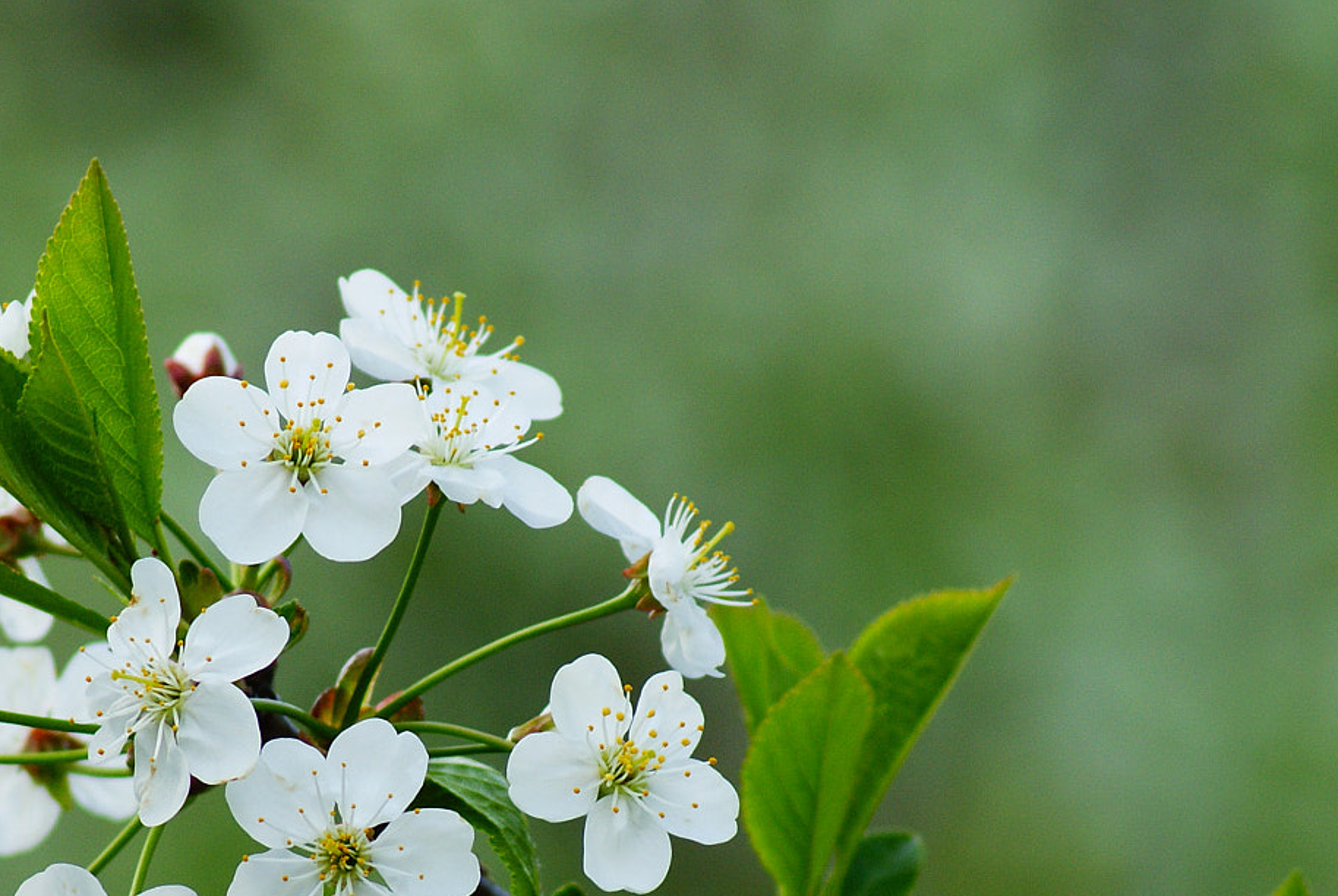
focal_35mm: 394
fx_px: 14662
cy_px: 730
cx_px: 505
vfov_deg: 3.5
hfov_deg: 5.2
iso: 200
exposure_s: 1/80
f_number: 5.6
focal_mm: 150
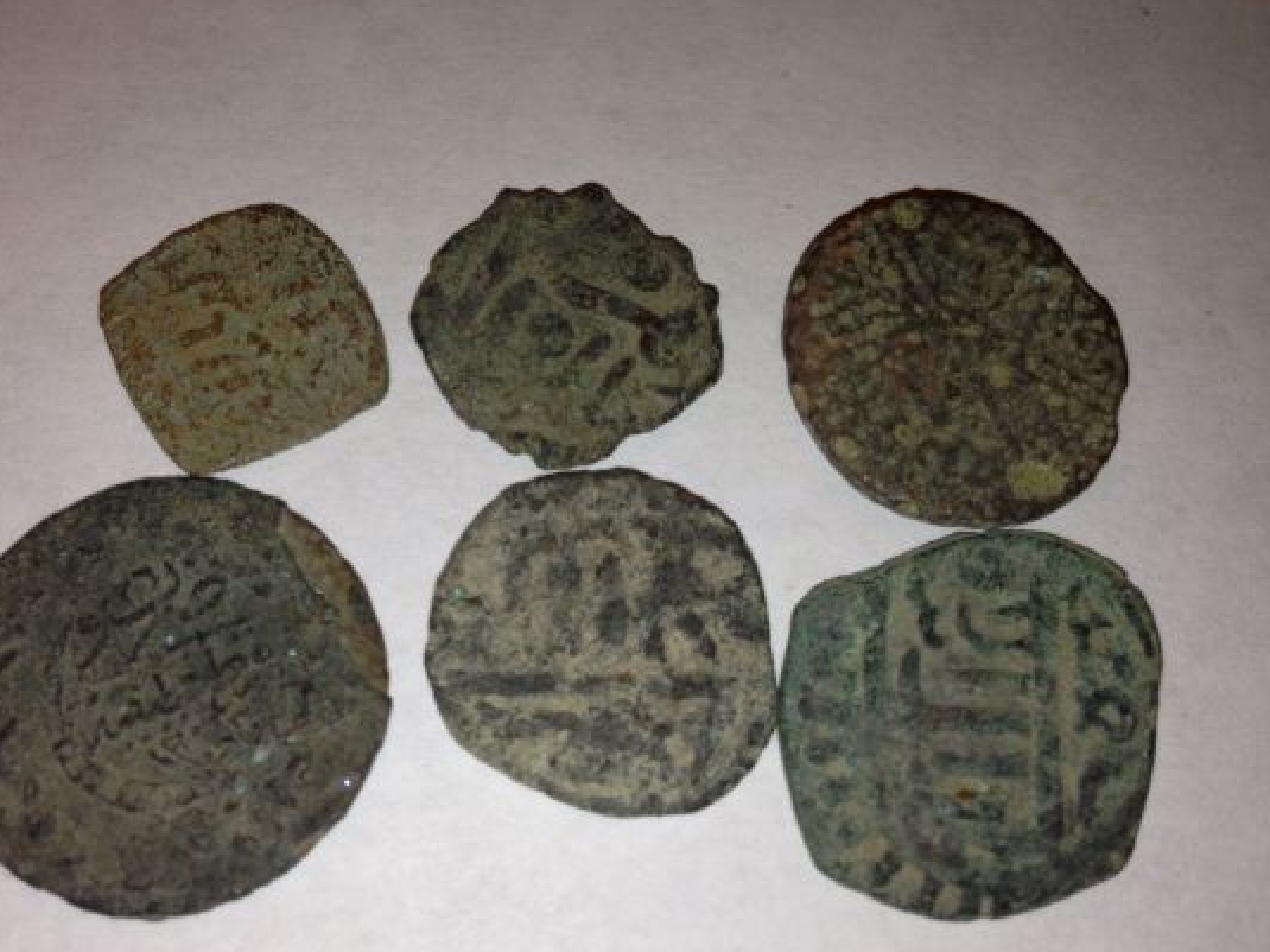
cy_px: 503
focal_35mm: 37
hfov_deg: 50.1
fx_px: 1357
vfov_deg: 38.6
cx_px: 582
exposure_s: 1/761
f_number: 2.4
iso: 50
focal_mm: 4.13
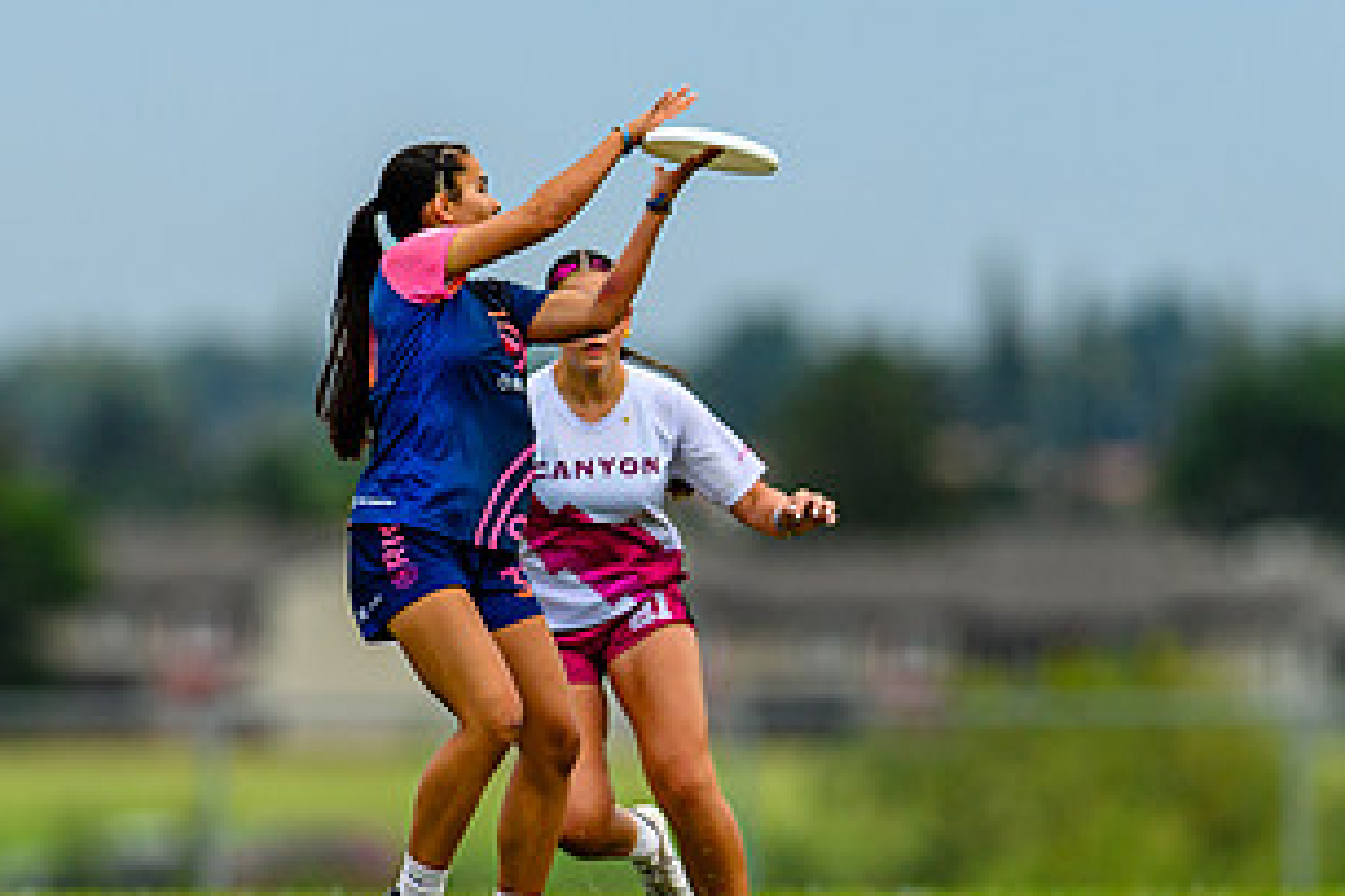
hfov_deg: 1.8
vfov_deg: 1.2
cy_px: 615
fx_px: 43149
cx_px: 535
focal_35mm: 1155
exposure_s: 1/1250
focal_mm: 400
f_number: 3.2
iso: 100
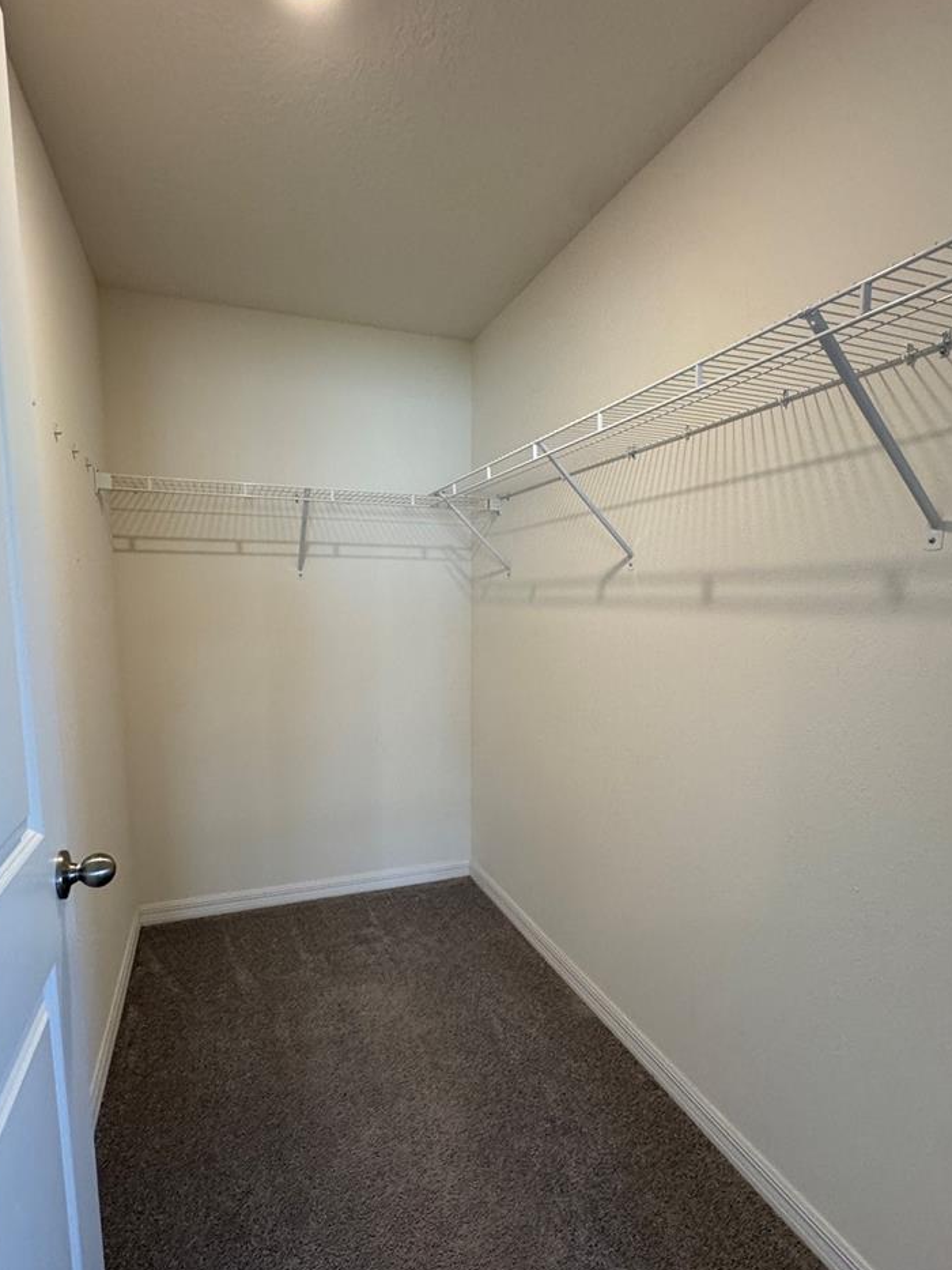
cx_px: 461
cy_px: 679
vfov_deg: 87.6
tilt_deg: -8.2
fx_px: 660
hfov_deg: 71.6
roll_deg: +0.5
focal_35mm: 18
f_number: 2.2
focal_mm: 2.22
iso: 250
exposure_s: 1/120
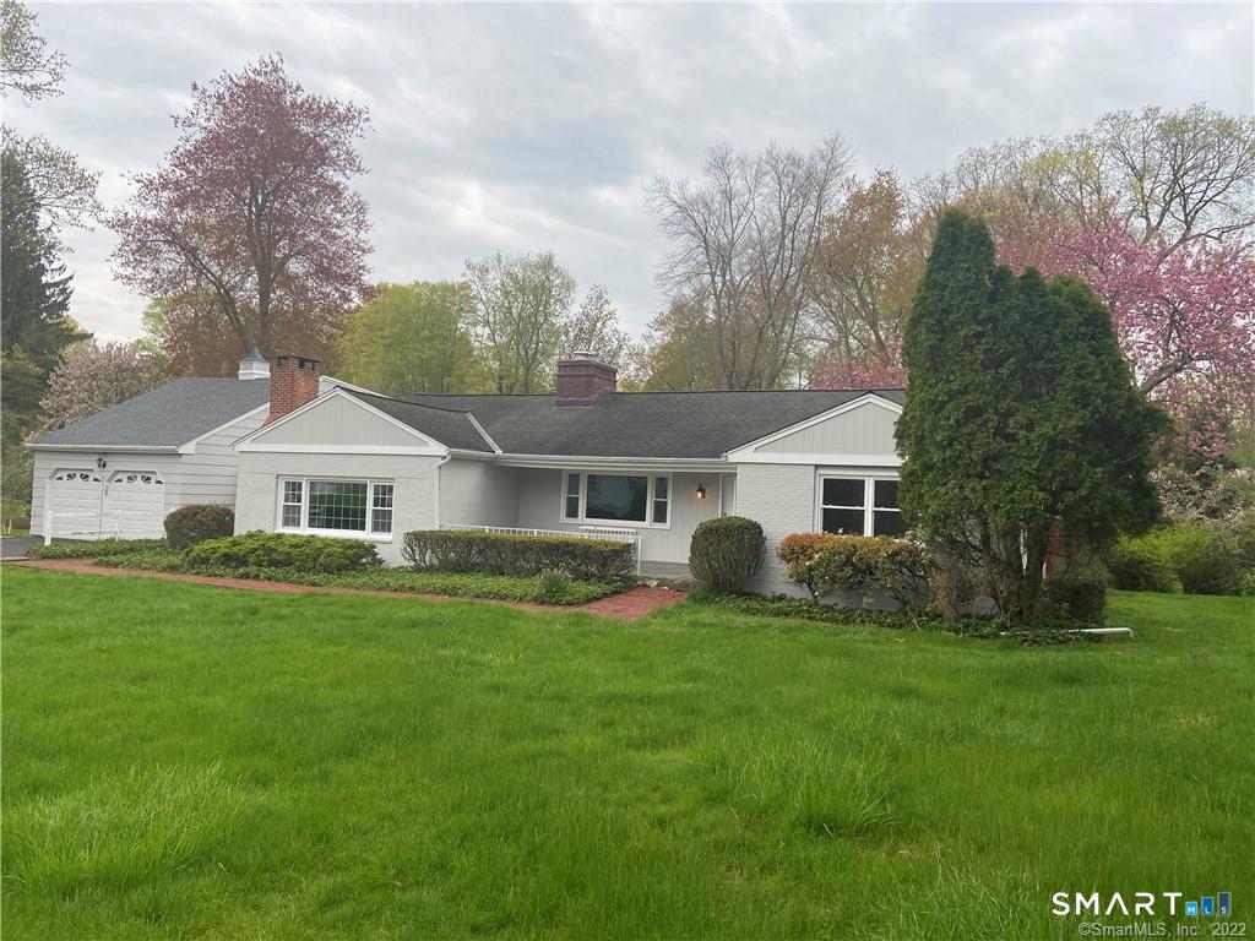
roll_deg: -2.1
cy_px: 470
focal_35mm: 26
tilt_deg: +1.6
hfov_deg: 67.3
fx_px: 943
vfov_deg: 53.1
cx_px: 628
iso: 32
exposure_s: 1/541
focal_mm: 4.25
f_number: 1.8
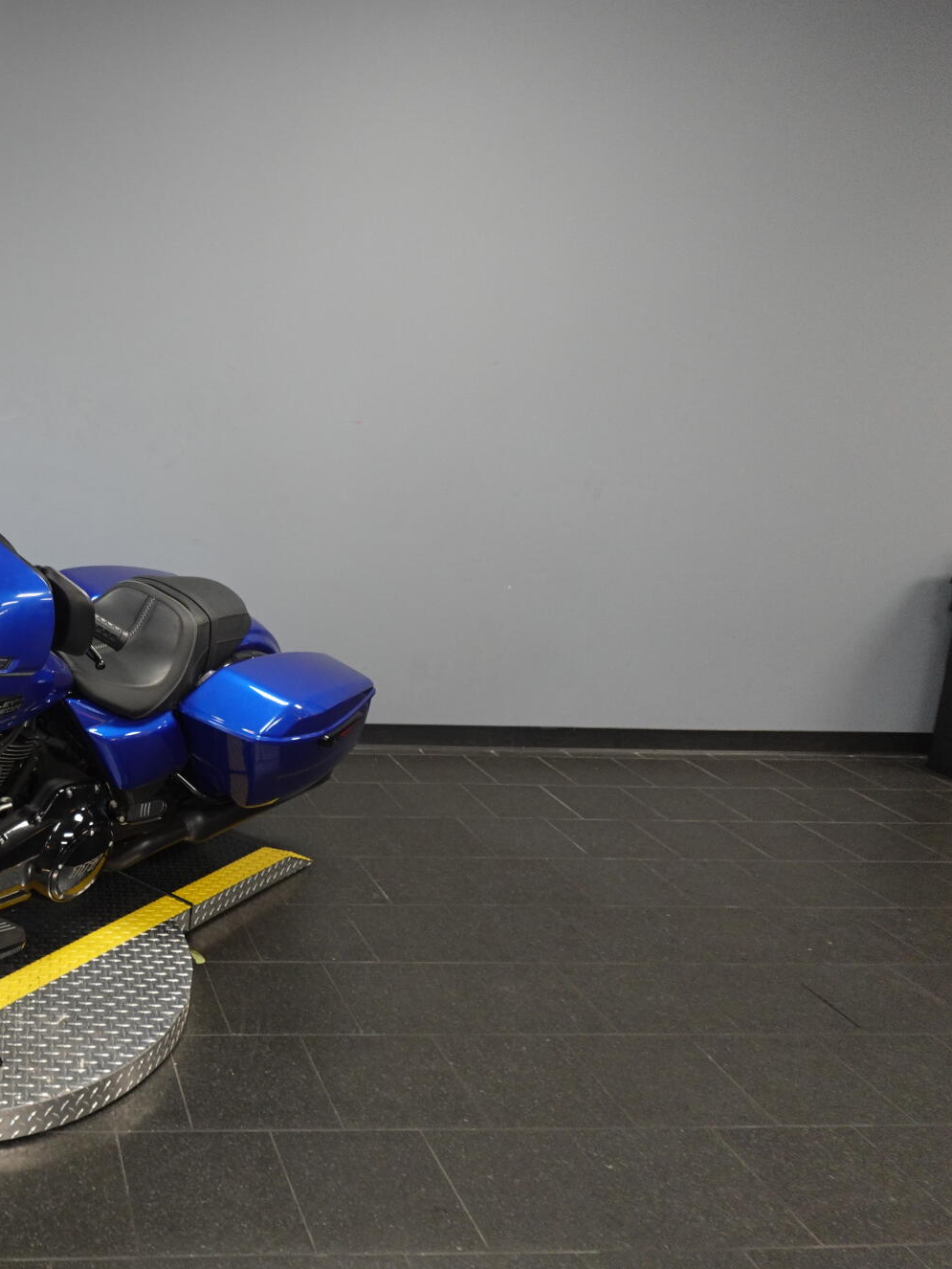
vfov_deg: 61.7
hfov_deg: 42.7
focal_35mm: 29
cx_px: 34
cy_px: 633
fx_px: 1063
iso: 640
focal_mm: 7.6
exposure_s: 1/80
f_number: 2
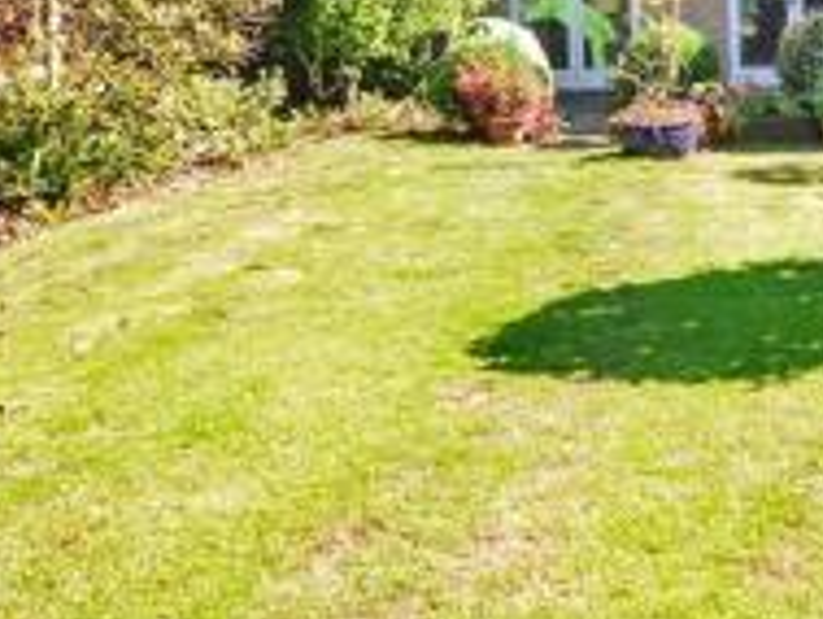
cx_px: 679
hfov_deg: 36.6
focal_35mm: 50
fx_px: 1190
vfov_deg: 26.5
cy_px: -87
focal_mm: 10
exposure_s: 1/160
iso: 200
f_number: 6.3
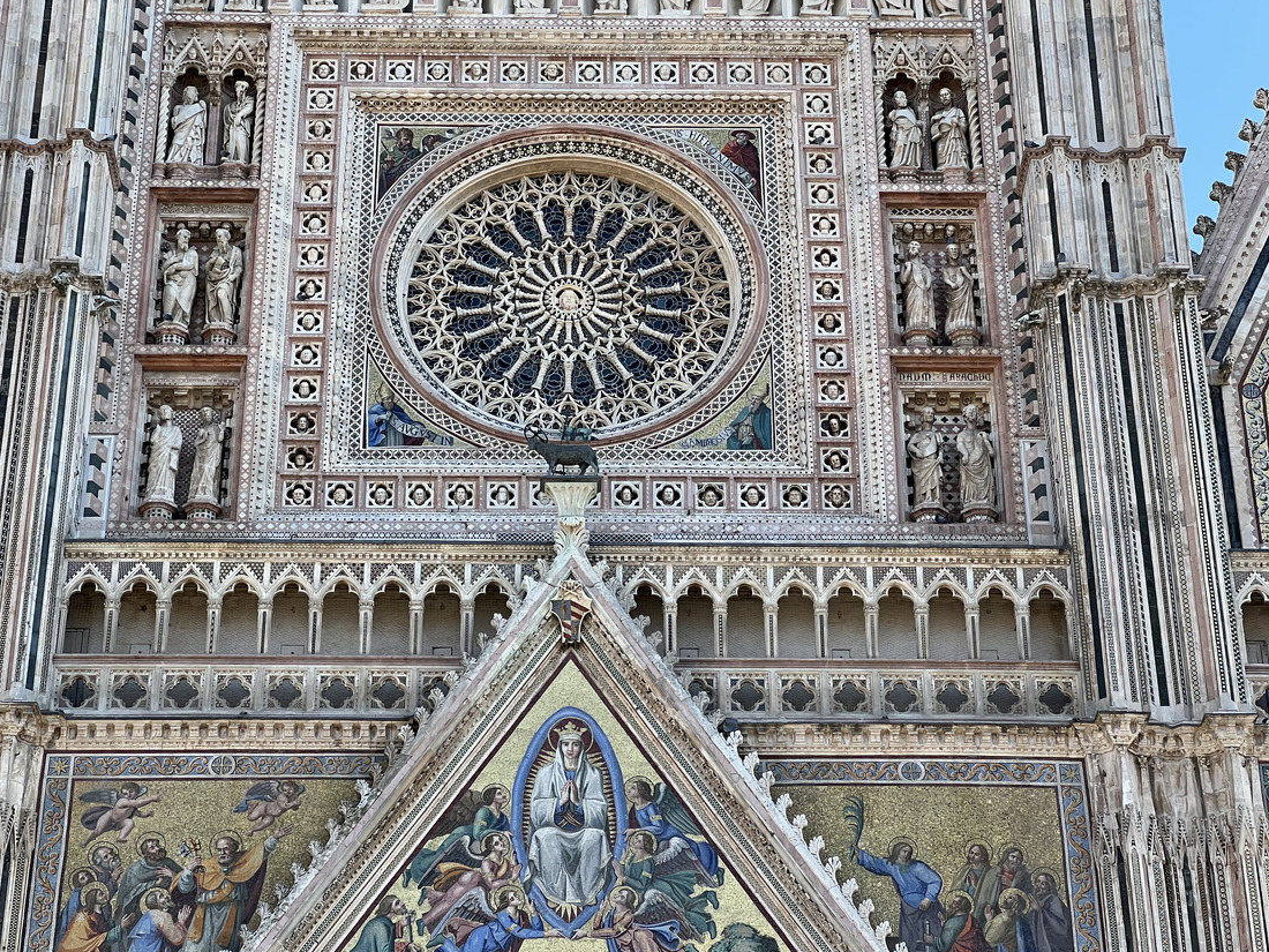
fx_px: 3079
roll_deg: +0.4
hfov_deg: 23.3
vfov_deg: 17.6
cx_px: 605
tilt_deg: +32.8
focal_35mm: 84
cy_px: 438
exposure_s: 1/238
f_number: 2.8
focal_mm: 9
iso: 32
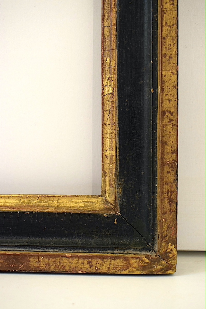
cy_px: 154
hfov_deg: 28.1
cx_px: 103
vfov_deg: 41.1
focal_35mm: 48
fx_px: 412
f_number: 6.3
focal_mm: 32
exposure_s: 1/125
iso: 400
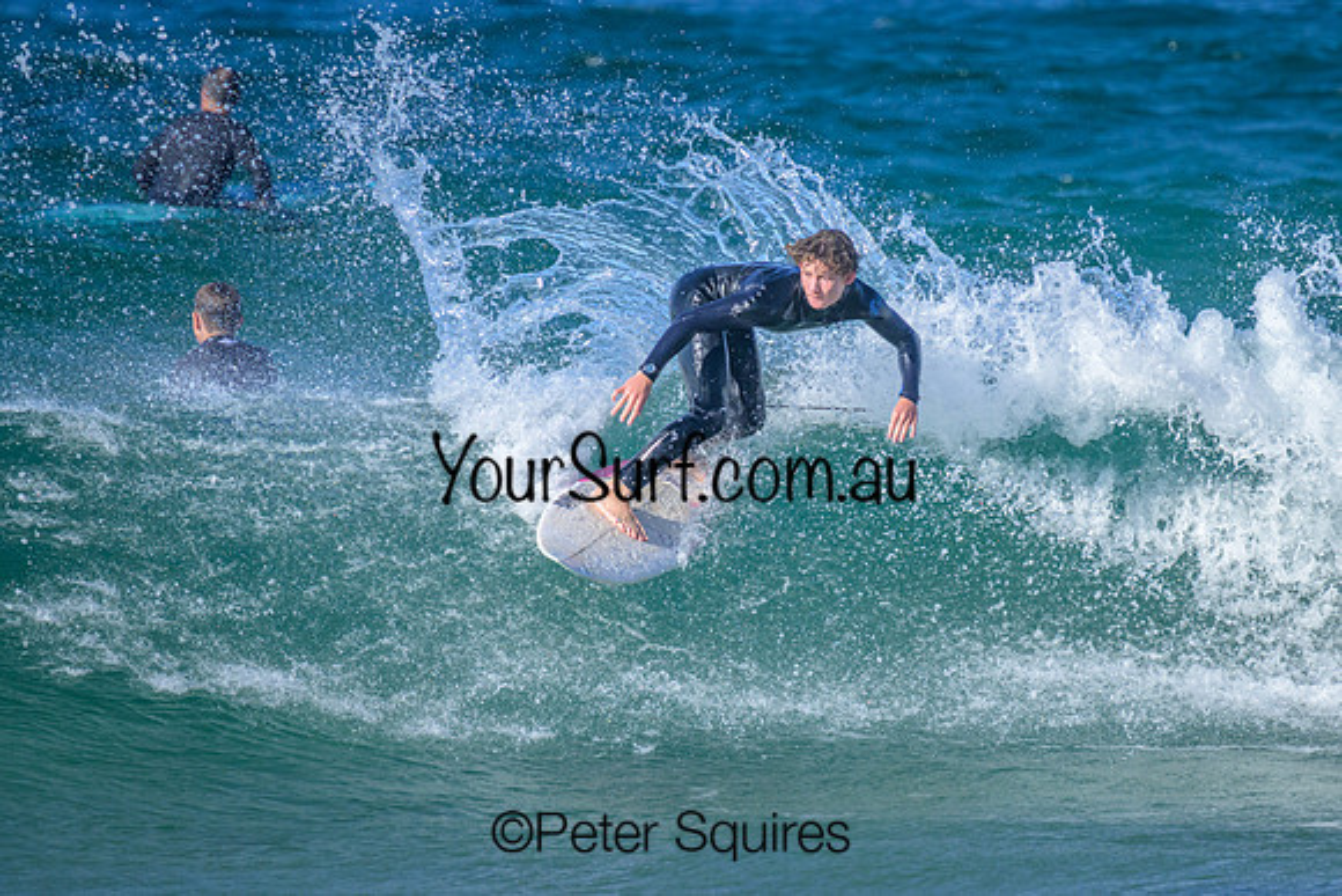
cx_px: 758
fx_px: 33710
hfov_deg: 2.3
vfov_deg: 1.5
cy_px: 506
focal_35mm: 904
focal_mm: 800
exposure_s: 1/2000
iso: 1400
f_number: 11
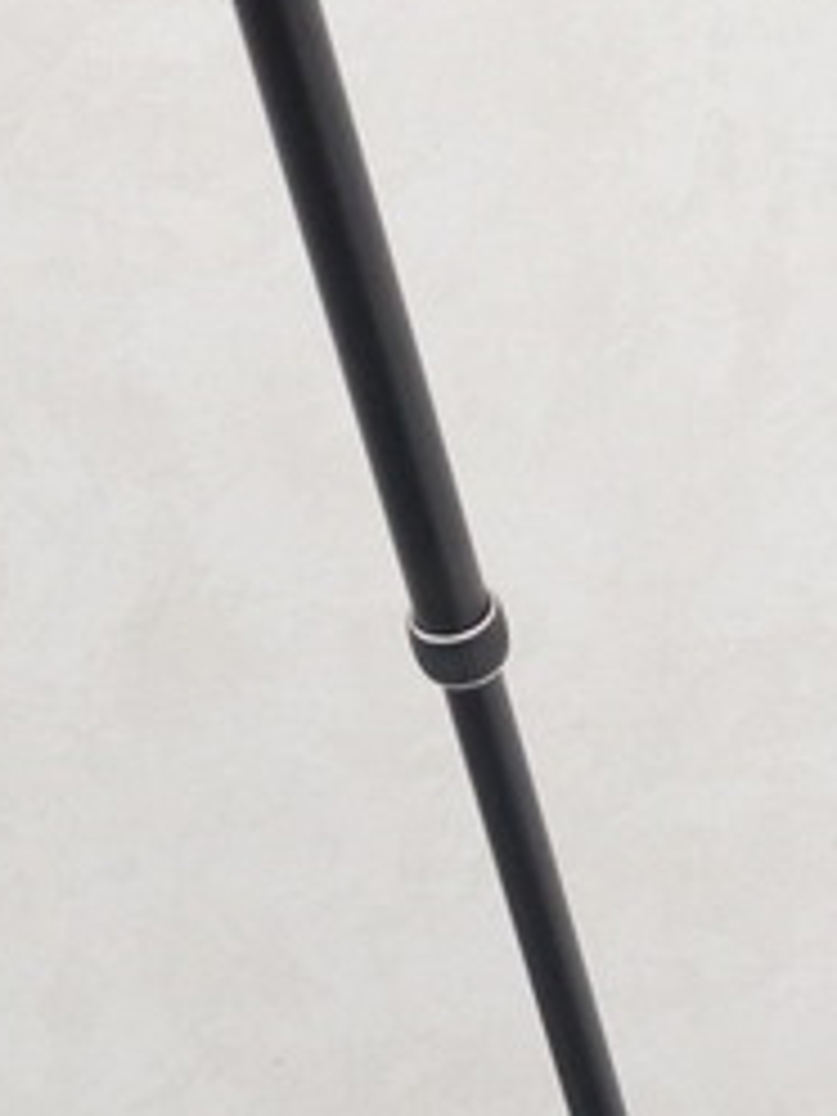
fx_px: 4675
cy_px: 904
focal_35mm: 145
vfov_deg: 13.5
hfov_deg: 10.1
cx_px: -162
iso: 1600
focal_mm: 15
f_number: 4
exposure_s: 1/160
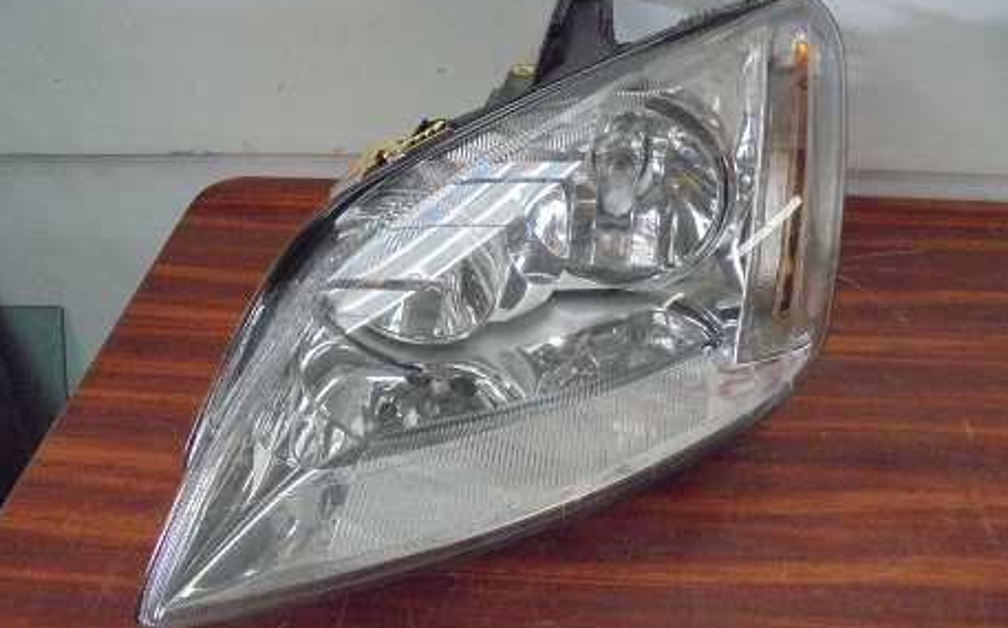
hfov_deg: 66.5
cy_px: 322
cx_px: 507
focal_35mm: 28
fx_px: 769
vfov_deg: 44.5
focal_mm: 4.6
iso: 800
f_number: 3.5
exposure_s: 1/60
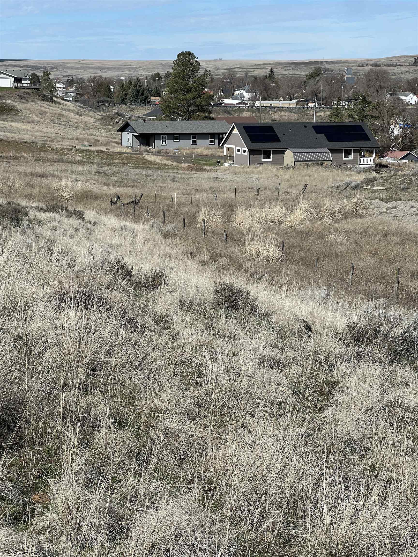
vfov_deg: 25.3
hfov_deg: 19.1
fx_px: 1240
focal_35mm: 77
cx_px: 209
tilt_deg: -8.2
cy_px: 278
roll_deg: +0.7
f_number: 2.8
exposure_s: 1/1096
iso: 32
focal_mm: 9
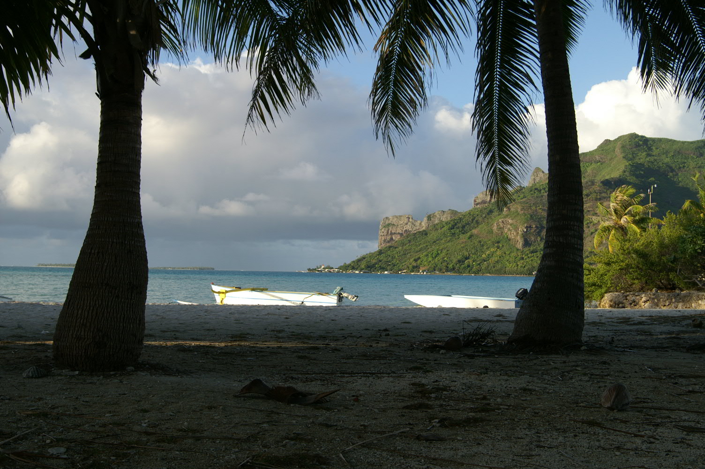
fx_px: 880
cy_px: 234
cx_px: 352
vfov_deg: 29.8
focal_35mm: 45
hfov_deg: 43.6
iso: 100
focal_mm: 30
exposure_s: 1/160
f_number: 9
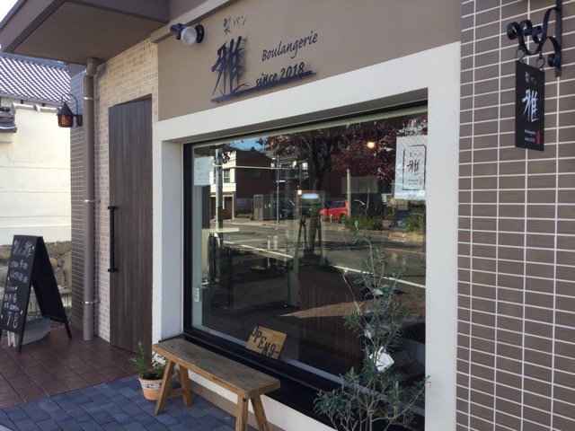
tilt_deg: -1.6
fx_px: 515
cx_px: 288
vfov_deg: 45.4
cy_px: 216
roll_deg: -1.4
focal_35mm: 31
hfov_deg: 58.4
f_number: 2.4
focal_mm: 3.3
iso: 25
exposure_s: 1/215
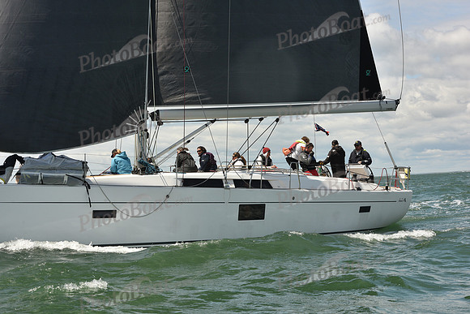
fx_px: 914
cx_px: 235
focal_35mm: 70
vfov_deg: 19.5
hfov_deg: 28.8
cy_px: 157
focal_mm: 70
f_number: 10
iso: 320
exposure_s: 1/800
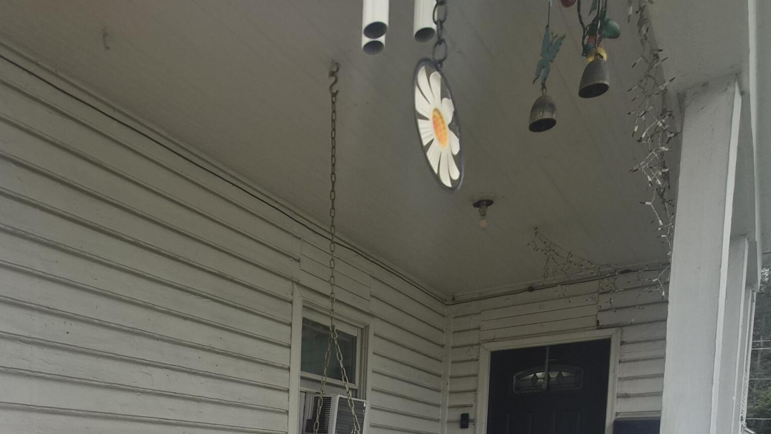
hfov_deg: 65.2
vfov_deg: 34.1
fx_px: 573
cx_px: 228
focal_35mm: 28
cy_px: 511
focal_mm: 1.7
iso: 25
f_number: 2.2
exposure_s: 1/776
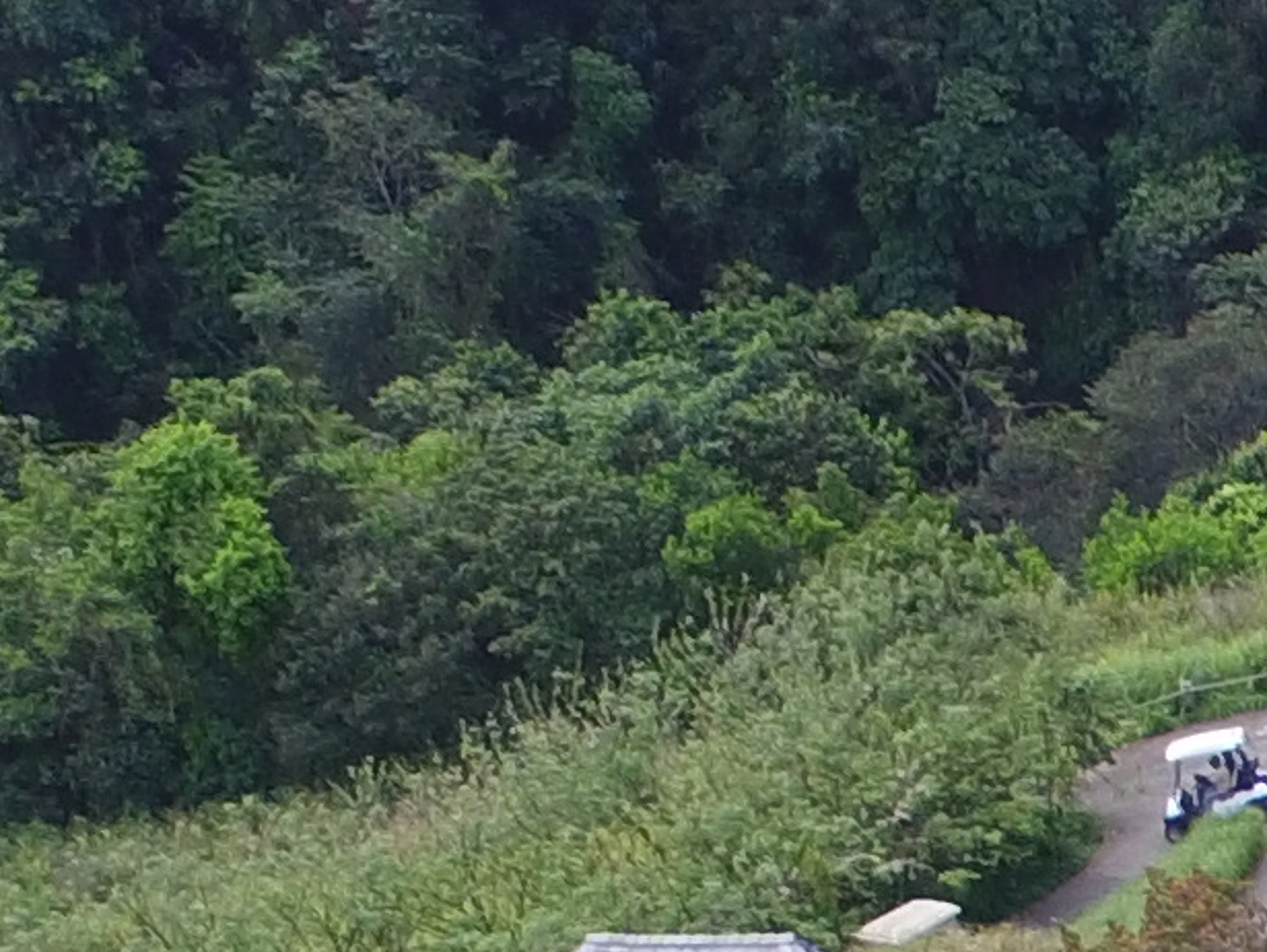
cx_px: 2351
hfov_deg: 13.5
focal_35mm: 130
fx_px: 4761
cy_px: 1782
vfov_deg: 10.6
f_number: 2.8
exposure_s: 1/251
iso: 100
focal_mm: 3.61
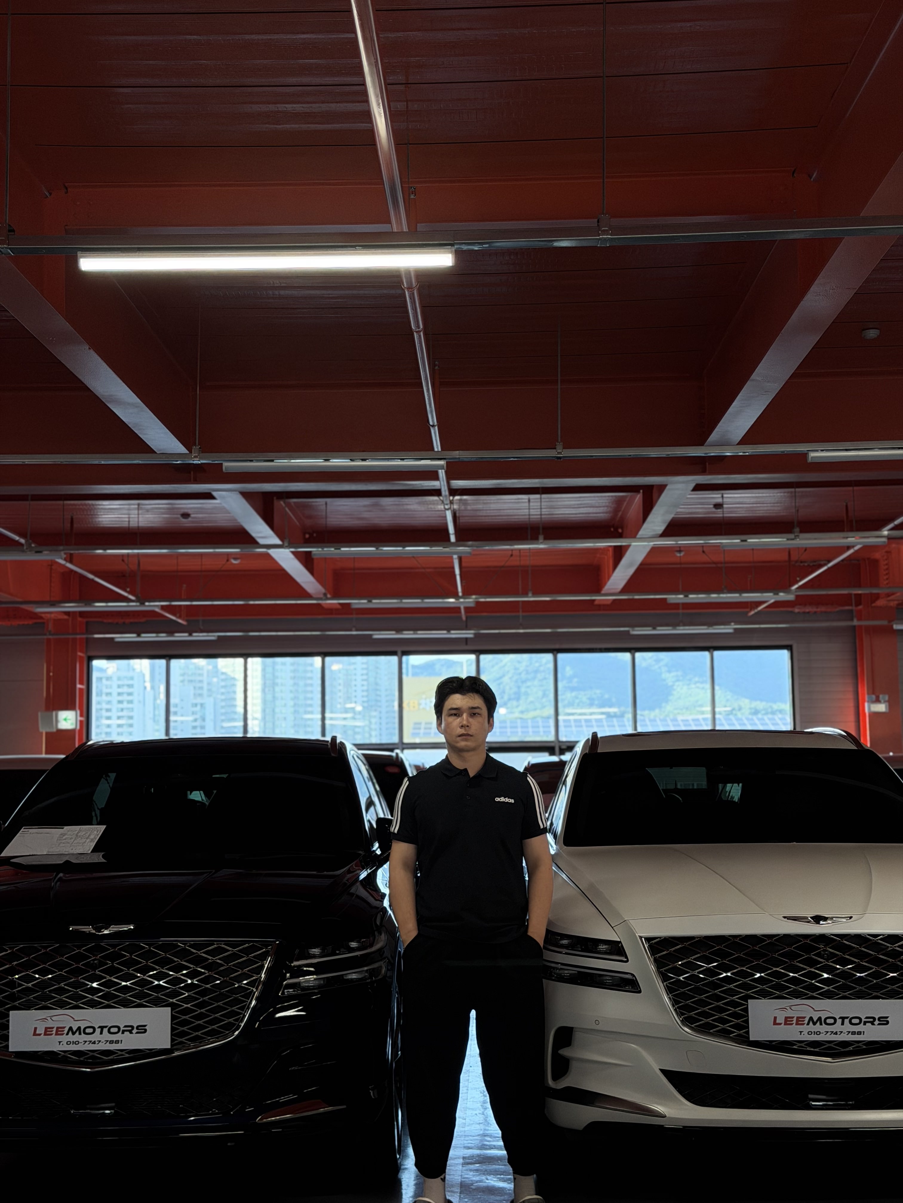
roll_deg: -0.1
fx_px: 1670
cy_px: 602
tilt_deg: +5.5
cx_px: 452
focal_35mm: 48
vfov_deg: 39.7
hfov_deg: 30.3
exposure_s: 1/187
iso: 80
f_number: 1.78
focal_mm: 6.76
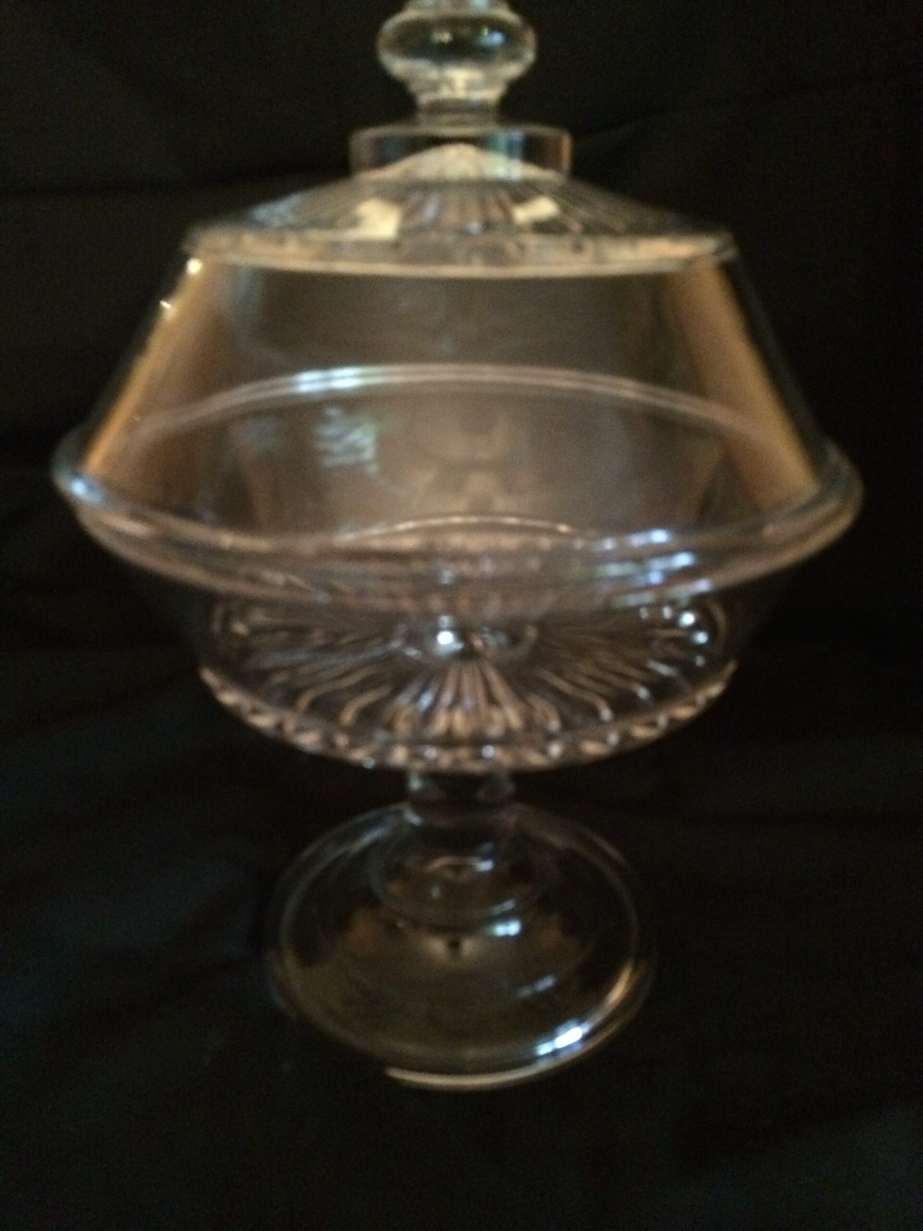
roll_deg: +1.8
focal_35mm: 29
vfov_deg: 61.7
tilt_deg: -24.0
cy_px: 616
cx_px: 462
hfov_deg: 48.2
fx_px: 1031
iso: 640
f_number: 2.2
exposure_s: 1/15
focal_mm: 4.15
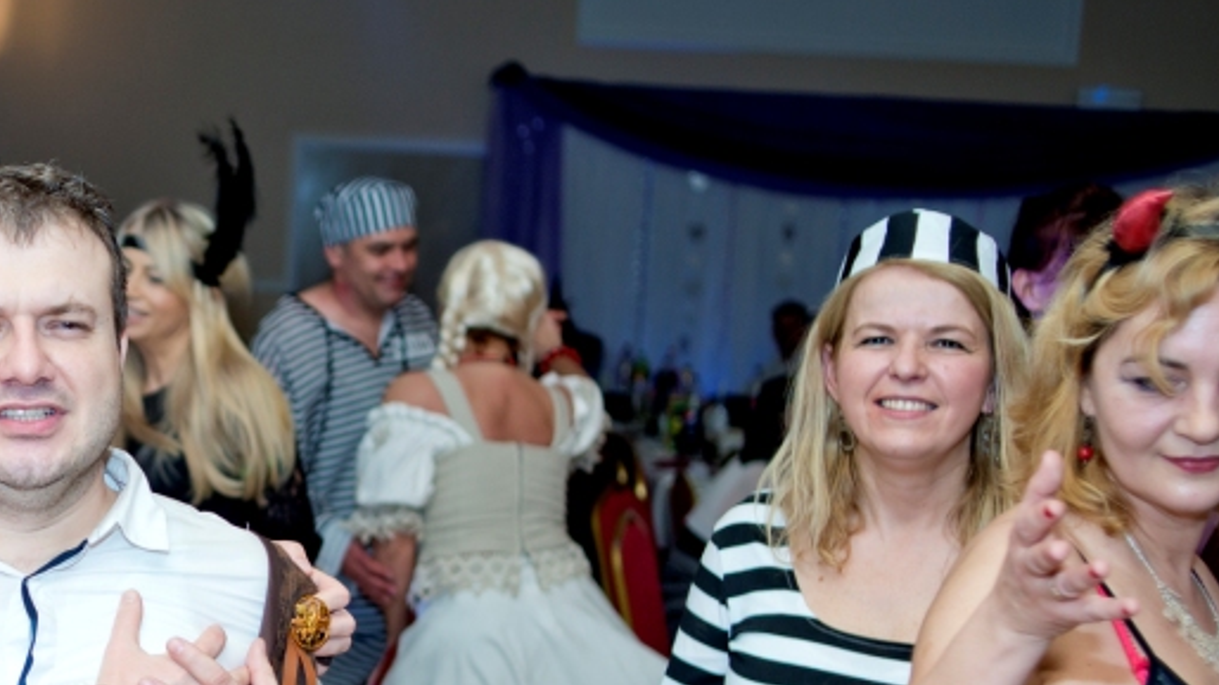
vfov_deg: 16.1
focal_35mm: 73
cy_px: 726
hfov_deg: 27.8
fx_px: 2359
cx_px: 107
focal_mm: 35
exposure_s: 1/320
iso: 320
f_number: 2.8
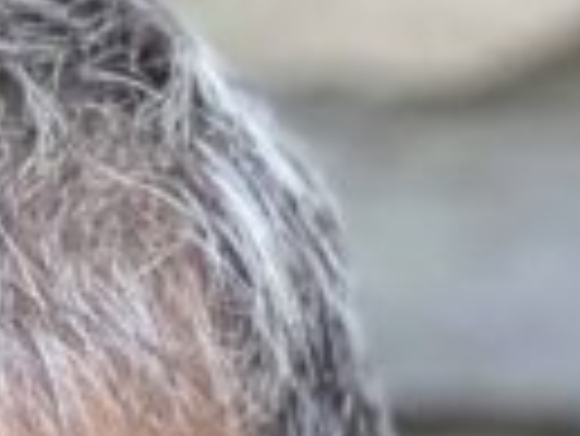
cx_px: 63
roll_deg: -2.2
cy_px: 1330
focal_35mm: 507
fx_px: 8503
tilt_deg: -14.8
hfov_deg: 3.9
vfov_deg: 2.9
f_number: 2.2
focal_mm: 7.5
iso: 80
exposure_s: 1/121
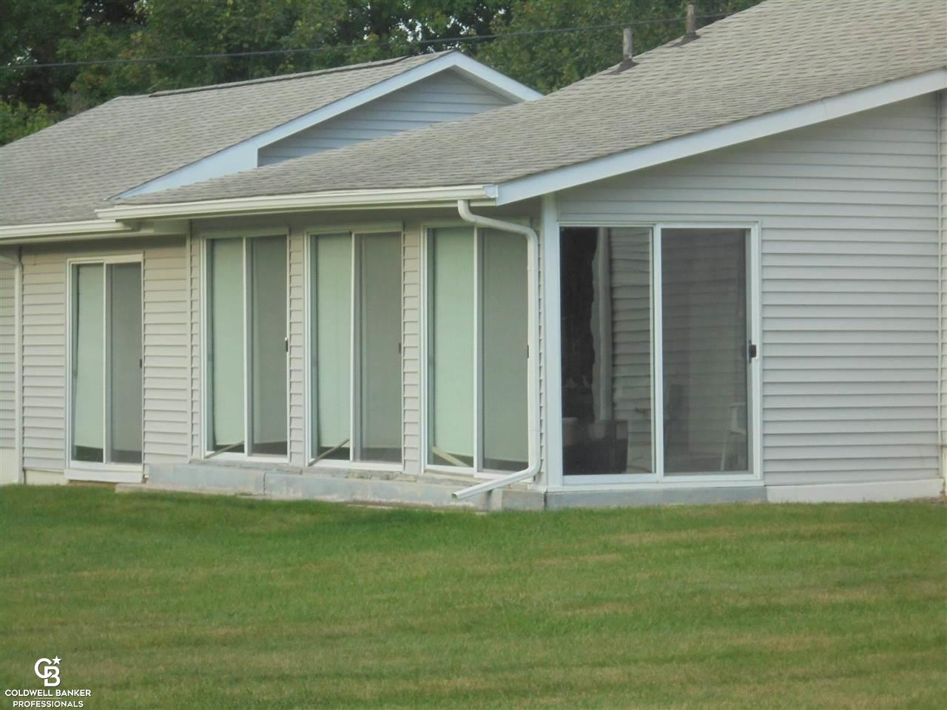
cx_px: 474
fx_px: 4268
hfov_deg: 12.7
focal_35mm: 156
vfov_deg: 9.5
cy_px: 355
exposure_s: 1/125
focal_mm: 27.6
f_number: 6.5
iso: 200
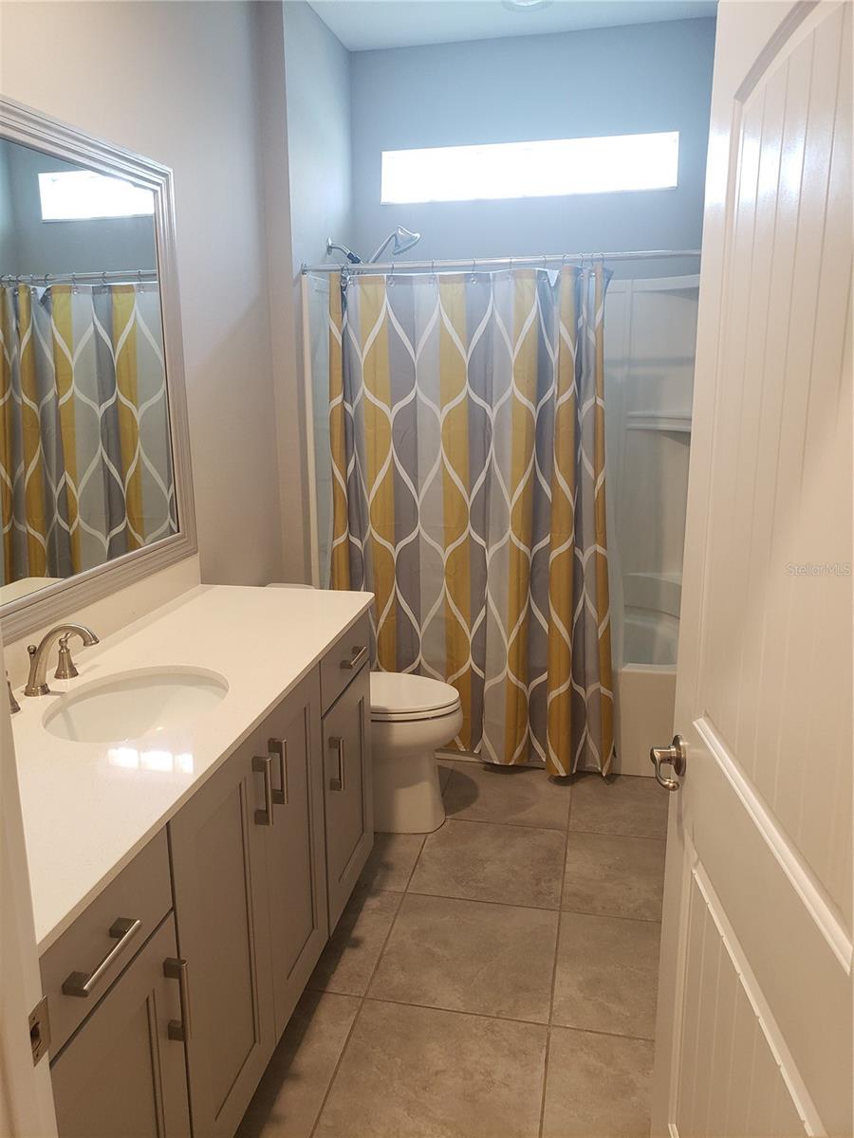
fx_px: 855
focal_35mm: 26
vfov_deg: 67.3
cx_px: 427
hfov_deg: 53.1
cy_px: 569
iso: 160
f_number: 1.5
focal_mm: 4.3
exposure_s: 1/60
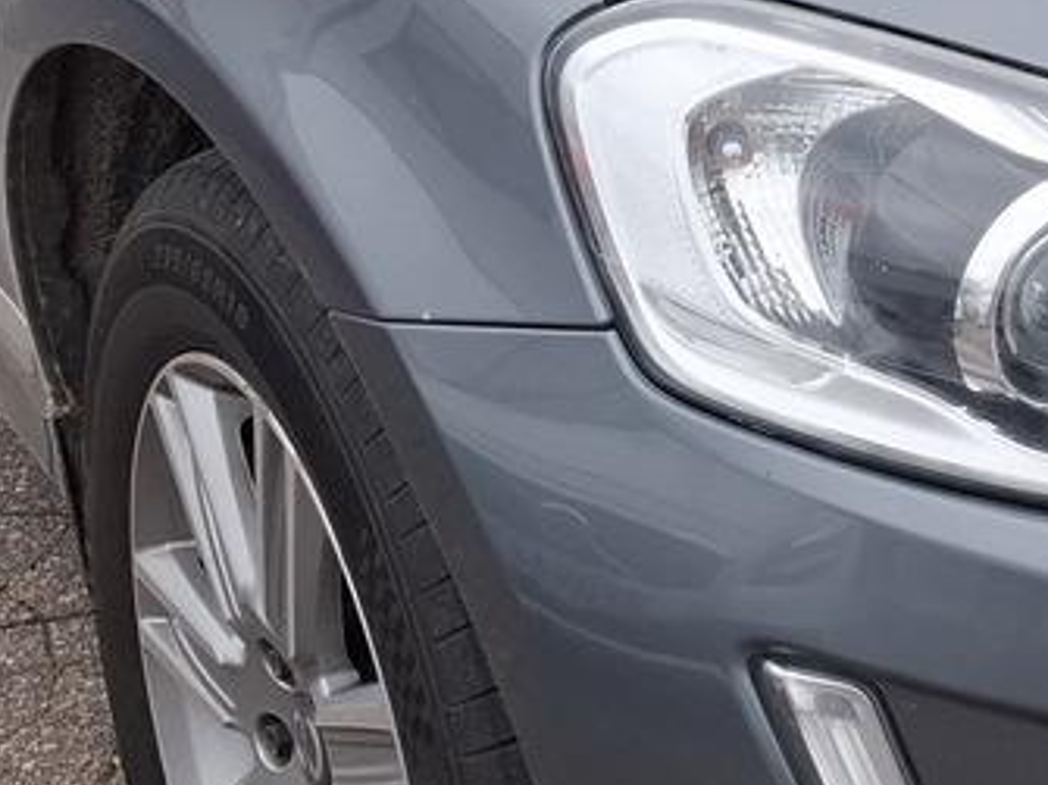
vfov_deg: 14.7
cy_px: 41
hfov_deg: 18.5
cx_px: 1342
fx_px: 2996
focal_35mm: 99
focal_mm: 5.54
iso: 50
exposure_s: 1/175
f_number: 1.8
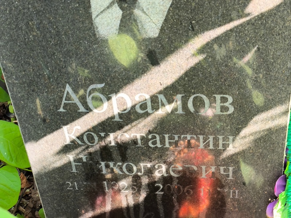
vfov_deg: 29.1
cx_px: 146
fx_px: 421
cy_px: 109
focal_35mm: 50
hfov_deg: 38.2
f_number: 1.7
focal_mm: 4.71
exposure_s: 1/60
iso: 80
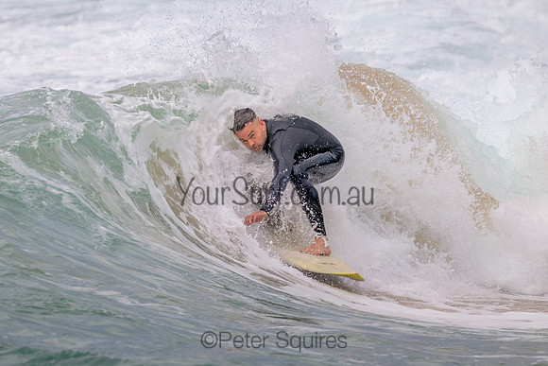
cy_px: 183
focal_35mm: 847
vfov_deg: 1.6
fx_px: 12894
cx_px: 274
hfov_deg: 2.4
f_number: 11
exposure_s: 1/2000
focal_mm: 650
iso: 1400
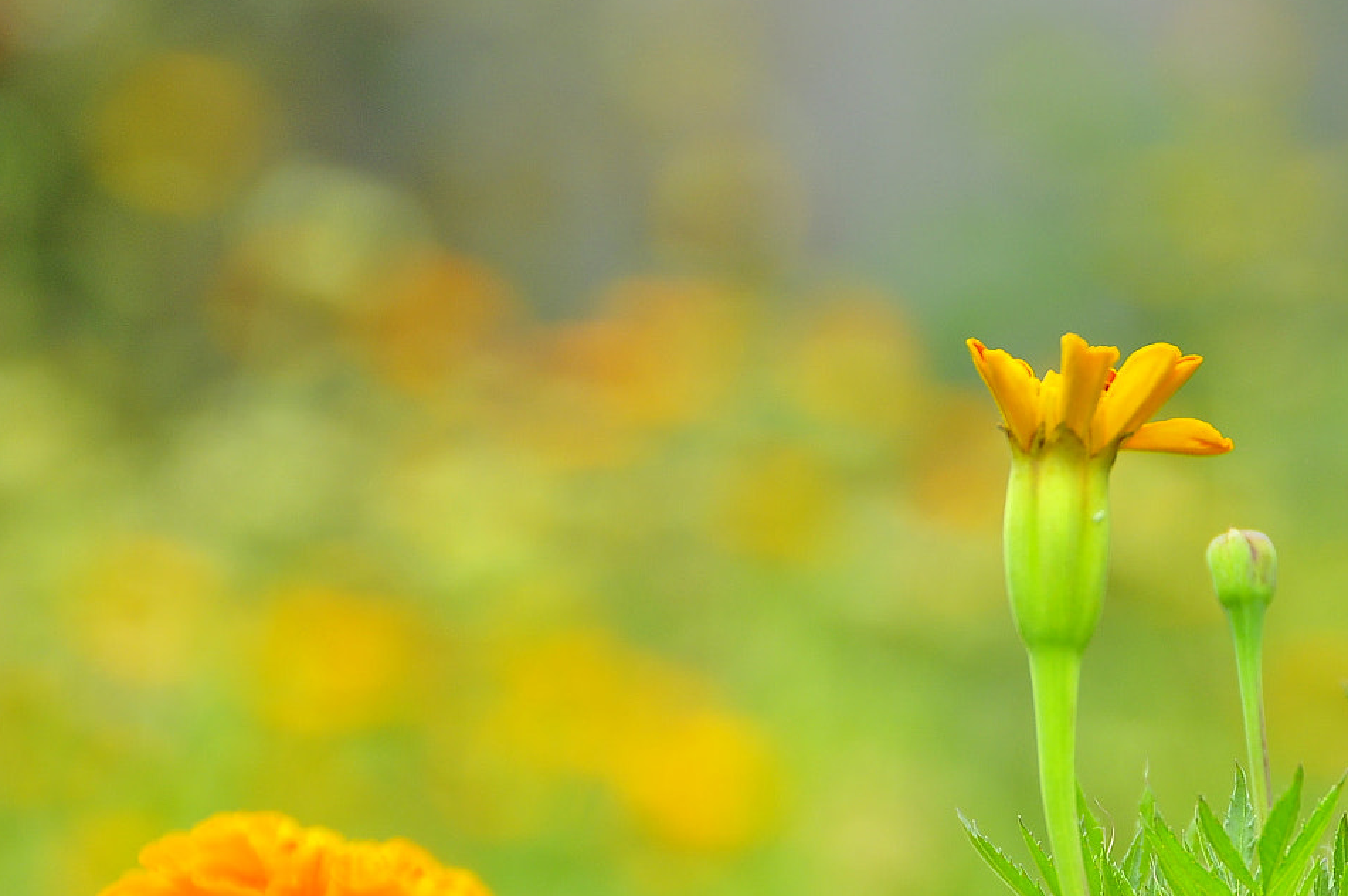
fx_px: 12269
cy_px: 744
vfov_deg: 4.2
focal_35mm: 328
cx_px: 1025
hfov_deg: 6.3
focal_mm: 130
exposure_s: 1/125
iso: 200
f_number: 6.3
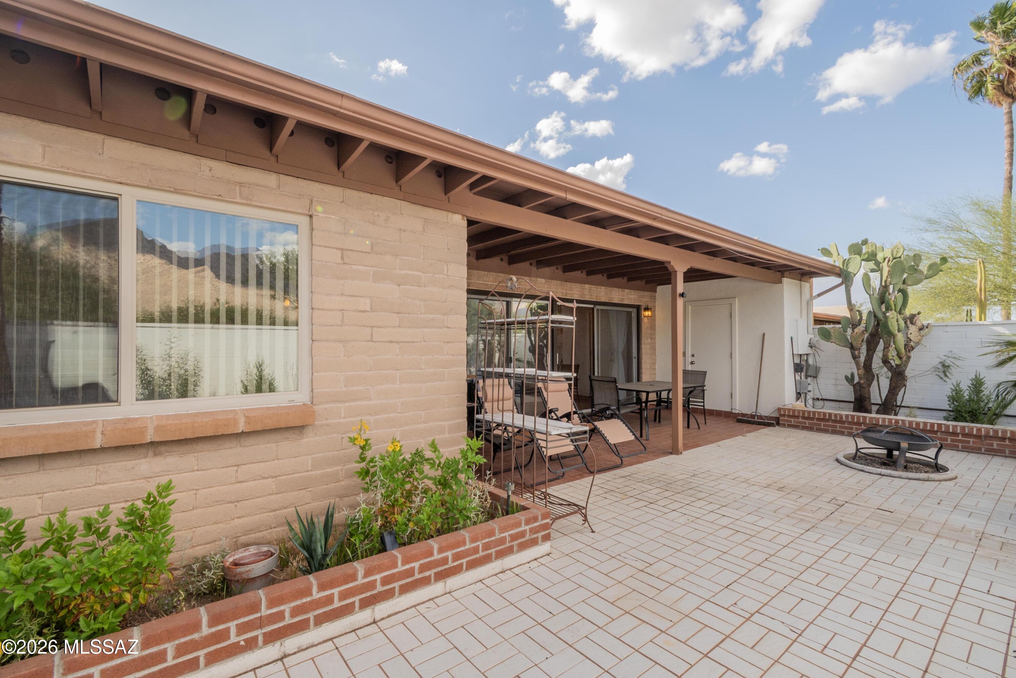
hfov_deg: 100.4
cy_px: 339
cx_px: 508
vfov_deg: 77.3
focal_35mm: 15
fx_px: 423
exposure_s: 1/60
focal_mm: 10
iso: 200
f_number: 14
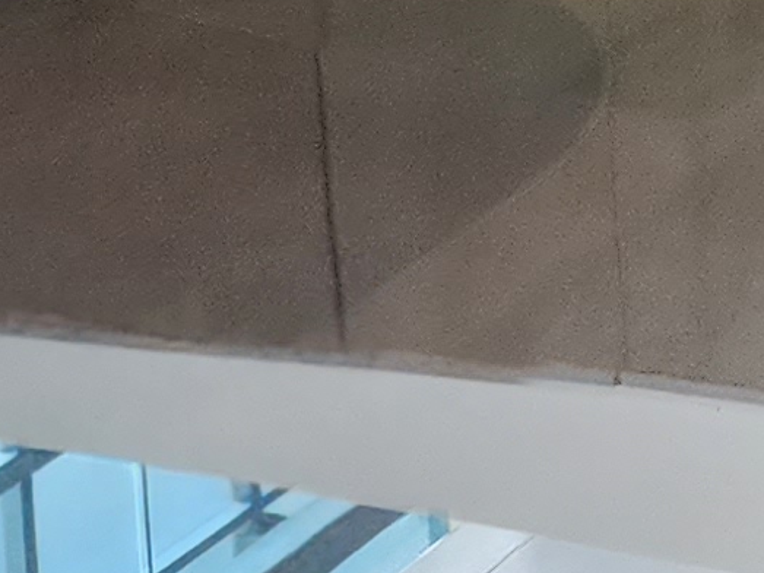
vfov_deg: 7.4
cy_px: -1174
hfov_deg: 10.2
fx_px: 3884
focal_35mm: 176
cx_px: 1658
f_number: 1.8
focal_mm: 6.4
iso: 250
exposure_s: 1/100
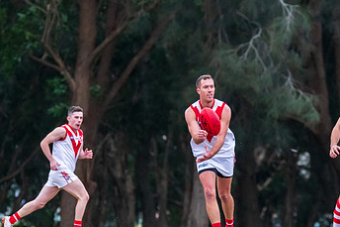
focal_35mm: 714
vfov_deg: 1.9
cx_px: 180
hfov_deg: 2.9
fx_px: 6740
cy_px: 138
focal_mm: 360
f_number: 6
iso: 3200
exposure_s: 1/1250
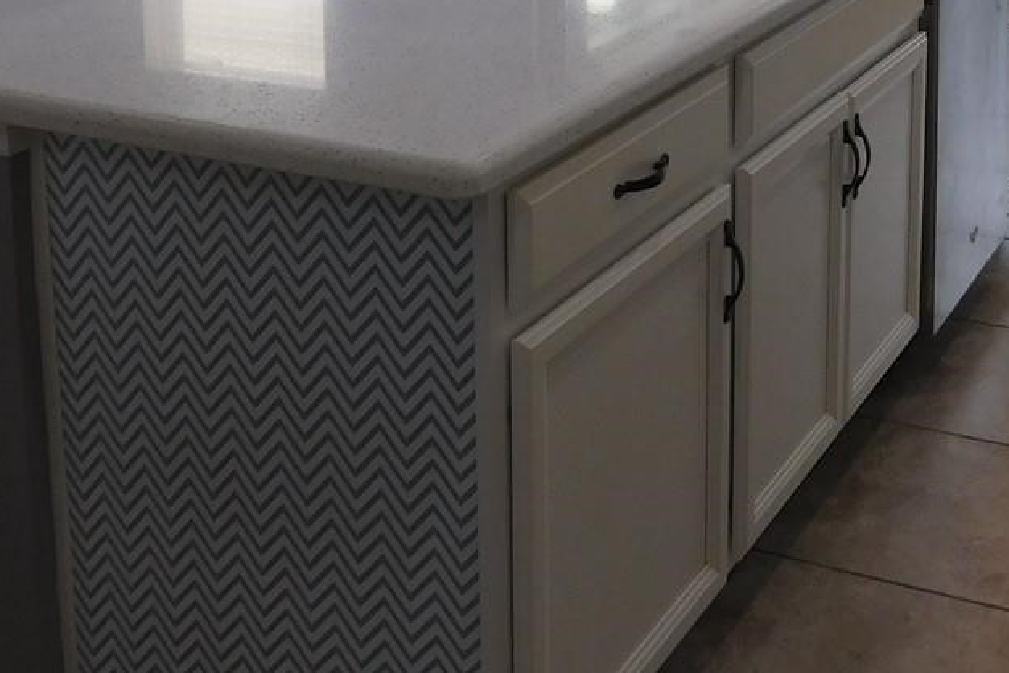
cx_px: 658
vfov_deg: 20.8
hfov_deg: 32.7
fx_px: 1710
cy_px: -135
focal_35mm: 61
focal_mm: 4
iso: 125
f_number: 3
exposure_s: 1/125
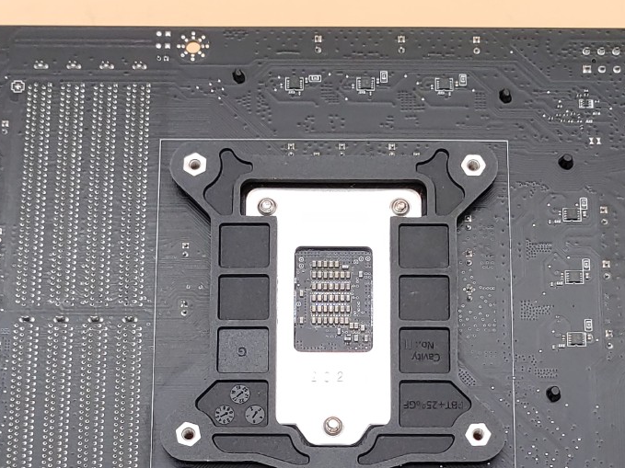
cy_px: 479
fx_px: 1264
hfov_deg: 27.8
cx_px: 355
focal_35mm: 70
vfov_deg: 20.3
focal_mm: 4.36
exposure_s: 1/120
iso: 50
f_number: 1.8
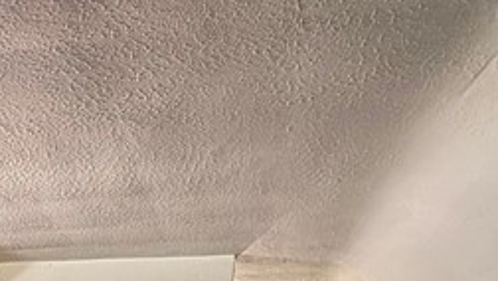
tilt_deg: -12.2
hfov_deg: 31.1
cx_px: -8
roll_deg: -0.1
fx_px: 819
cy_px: 580
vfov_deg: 15.2
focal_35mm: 62
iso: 500
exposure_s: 1/15
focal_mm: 2.22
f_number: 2.2
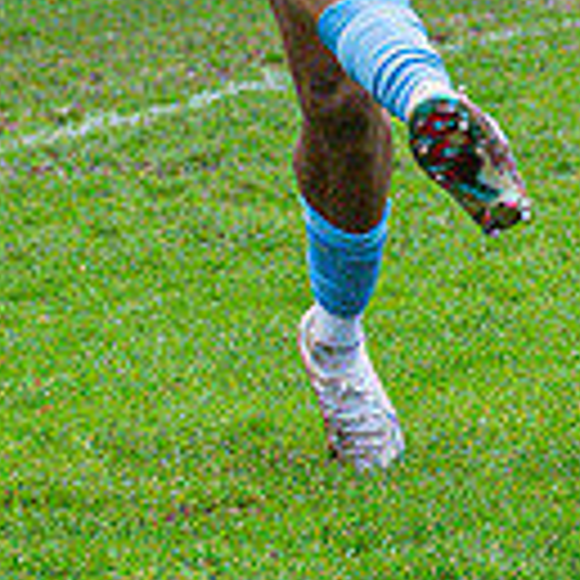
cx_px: 603
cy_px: -74
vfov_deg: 3.2
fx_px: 10236
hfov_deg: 3.2
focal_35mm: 540
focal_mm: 70
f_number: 4
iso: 2000
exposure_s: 1/1250
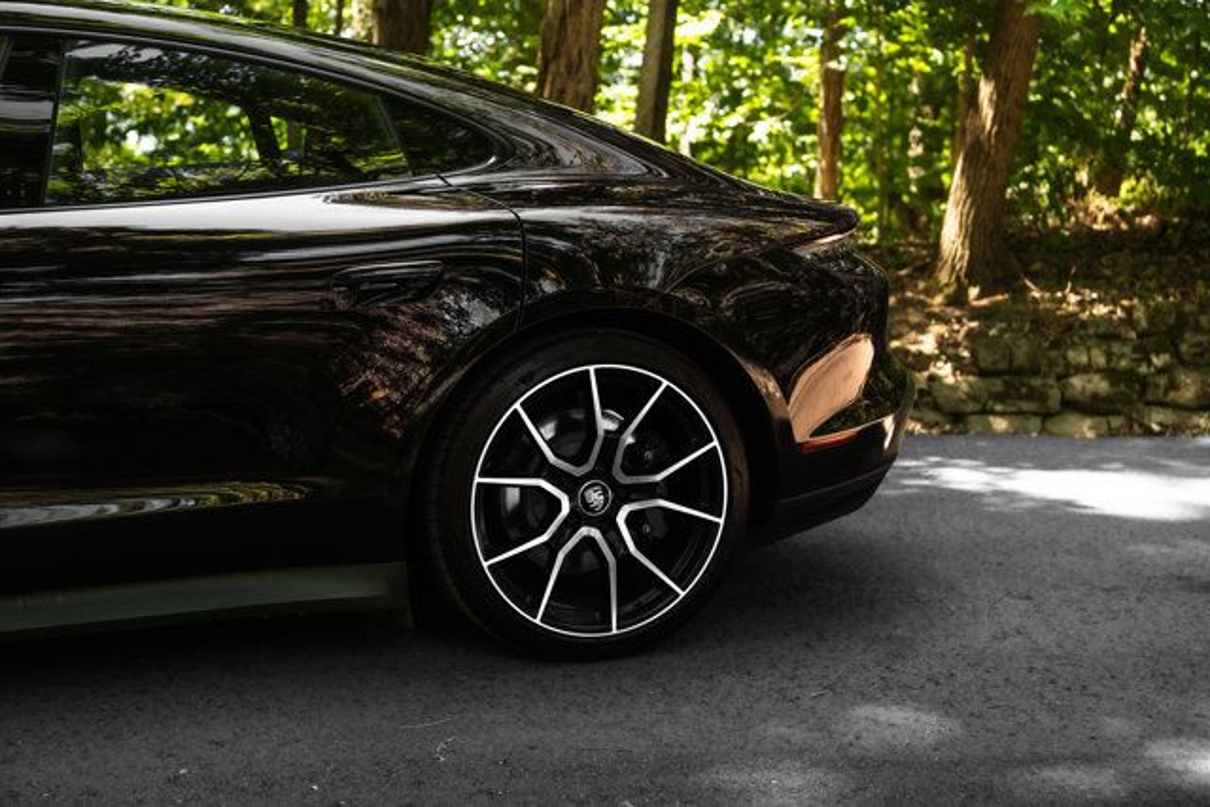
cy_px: 404
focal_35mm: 52
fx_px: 1748
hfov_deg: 38.2
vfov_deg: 26.0
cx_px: 605
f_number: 4.5
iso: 640
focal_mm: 52
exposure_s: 1/500
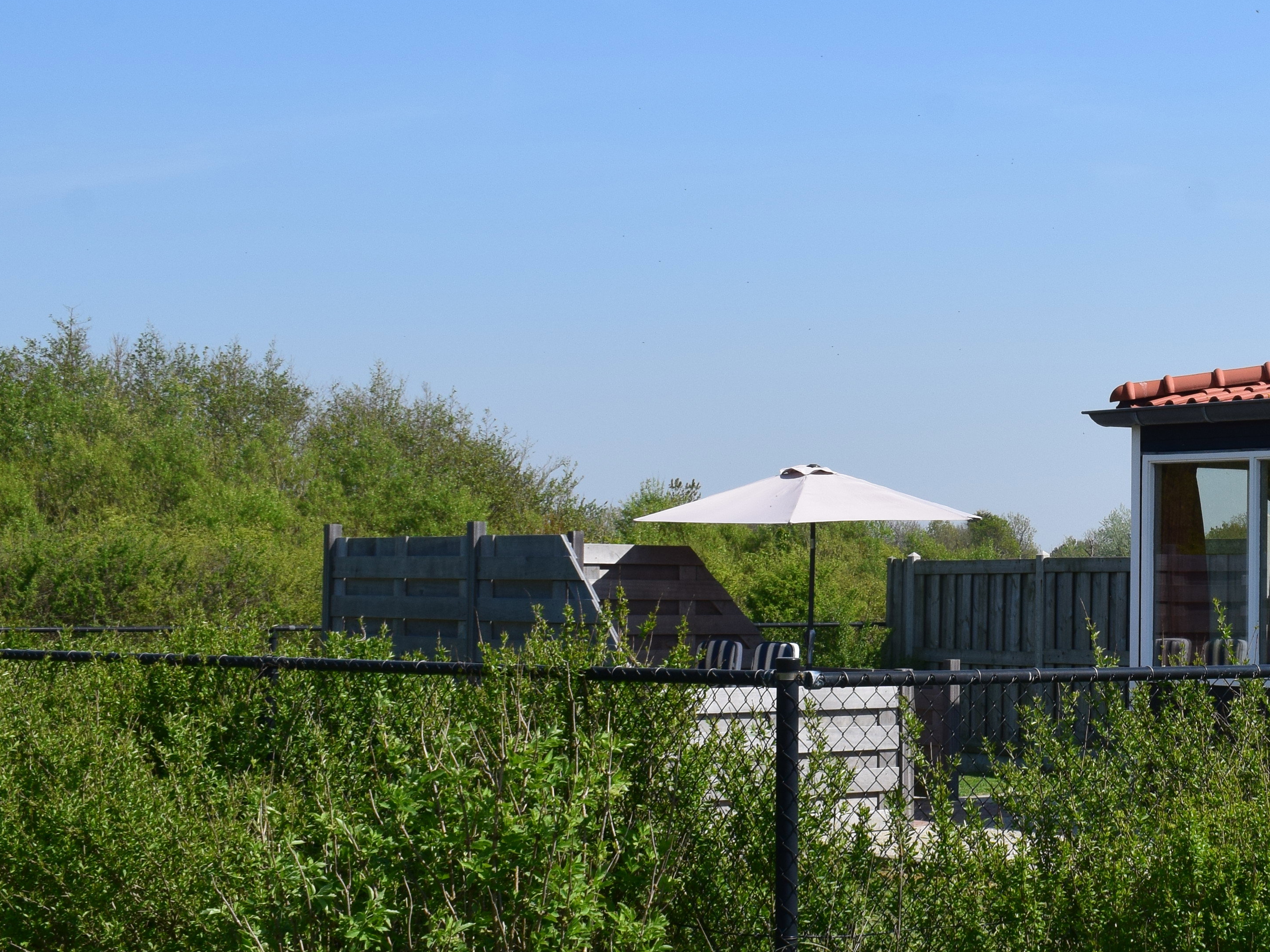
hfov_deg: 25.0
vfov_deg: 19.6
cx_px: 1218
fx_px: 2752
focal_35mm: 75
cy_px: 455
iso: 360
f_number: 11
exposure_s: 1/500
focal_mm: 25
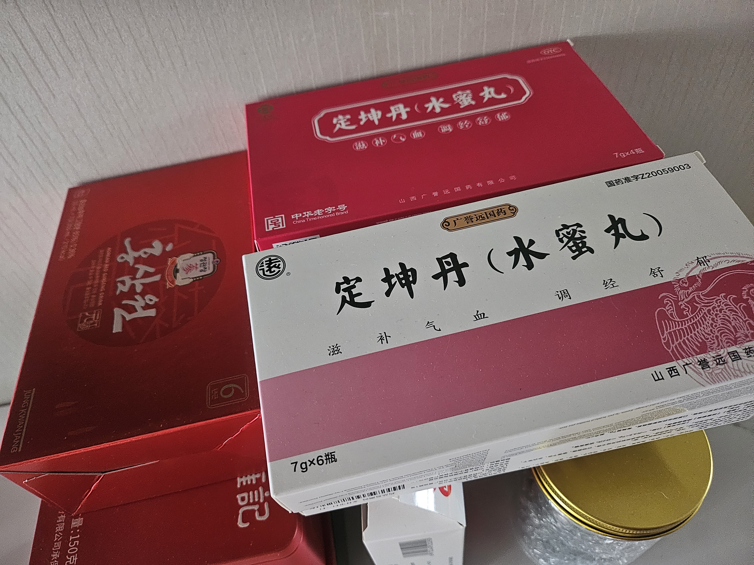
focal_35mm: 24
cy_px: 282
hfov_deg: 71.6
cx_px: 377
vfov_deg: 56.8
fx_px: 523
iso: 640
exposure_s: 1/33.3
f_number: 1.8
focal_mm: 5
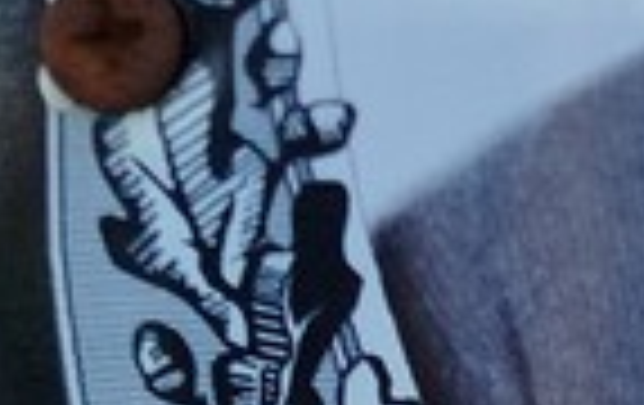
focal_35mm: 142
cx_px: 739
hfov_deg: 14.3
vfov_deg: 9.0
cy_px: 657
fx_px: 2497
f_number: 1.7
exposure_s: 1/693
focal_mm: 5.31
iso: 50
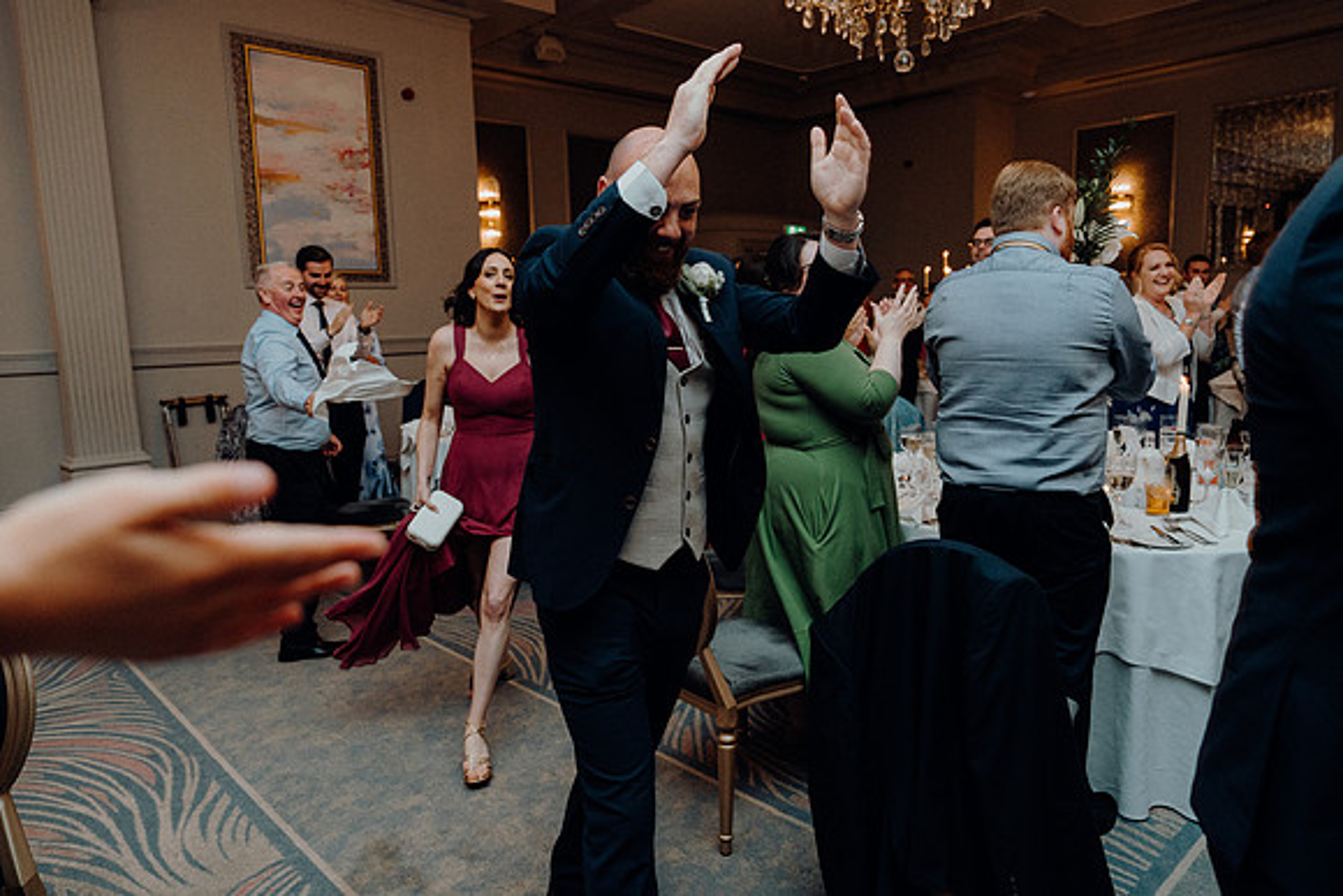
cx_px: 672
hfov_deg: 73.7
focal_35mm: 24
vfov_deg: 53.2
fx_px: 896
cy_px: 448
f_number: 3.5
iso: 2500
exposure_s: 1/160
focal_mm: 24
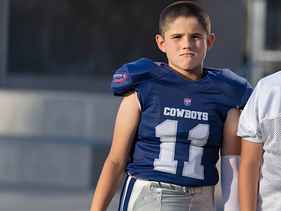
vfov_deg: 6.6
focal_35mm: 225
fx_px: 1828
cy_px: 129
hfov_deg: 8.8
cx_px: 248
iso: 100
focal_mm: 131
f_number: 3.2
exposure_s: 1/640
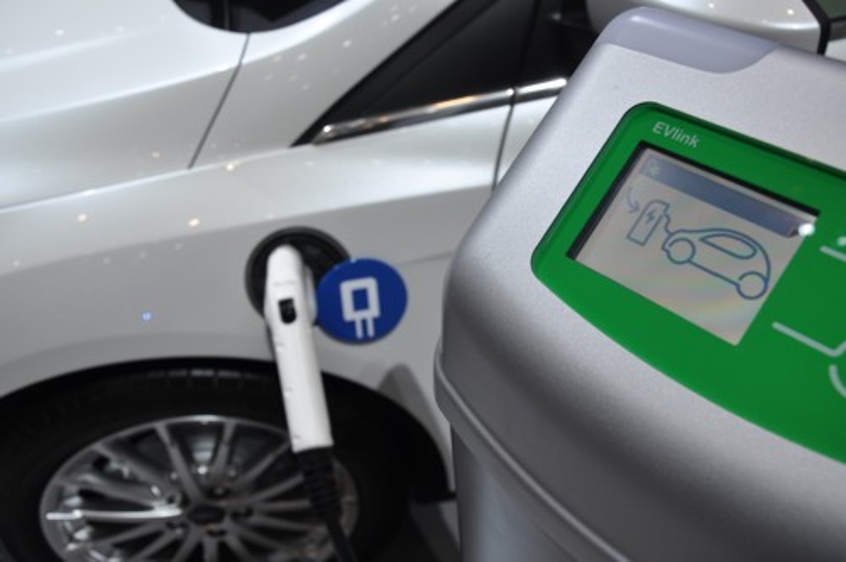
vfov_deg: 36.8
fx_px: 845
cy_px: 281
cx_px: 423
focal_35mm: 36
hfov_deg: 53.2
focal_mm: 24
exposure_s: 1/30
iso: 280
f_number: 5.6
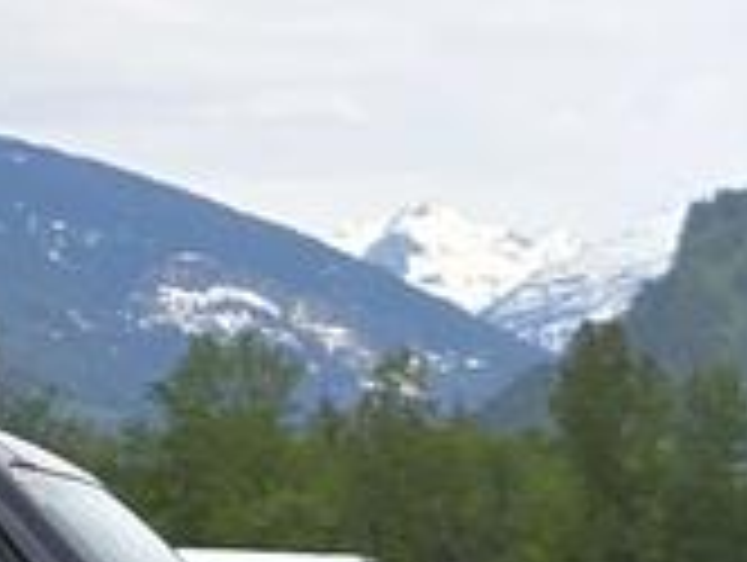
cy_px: 1353
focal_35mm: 177
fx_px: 3825
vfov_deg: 7.8
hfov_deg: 8.3
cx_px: 2637
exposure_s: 1/1215
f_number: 1.8
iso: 25
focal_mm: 5.4
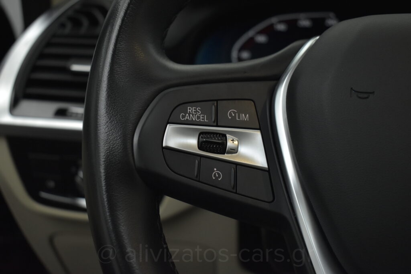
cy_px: 137
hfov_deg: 43.6
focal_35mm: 45
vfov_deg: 29.9
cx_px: 206
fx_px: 514
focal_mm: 30
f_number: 4.2
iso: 1600
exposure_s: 1/200
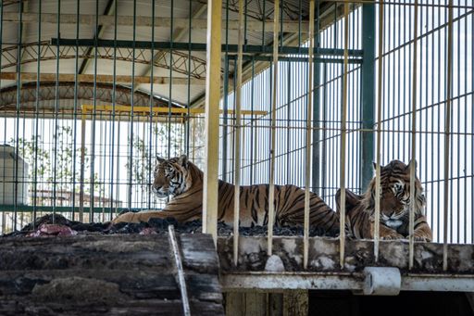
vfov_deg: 13.0
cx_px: 237
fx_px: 1382
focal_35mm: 105
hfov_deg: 19.5
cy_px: 158
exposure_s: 1/200
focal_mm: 70
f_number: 5.6
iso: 100
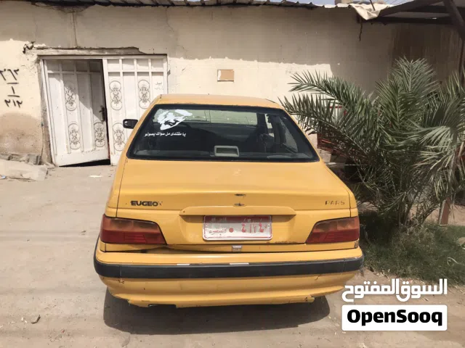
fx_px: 376
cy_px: 174
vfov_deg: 49.7
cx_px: 232
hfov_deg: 63.4
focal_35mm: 28
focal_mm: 3.99
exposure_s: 1/4808
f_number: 1.8
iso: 20
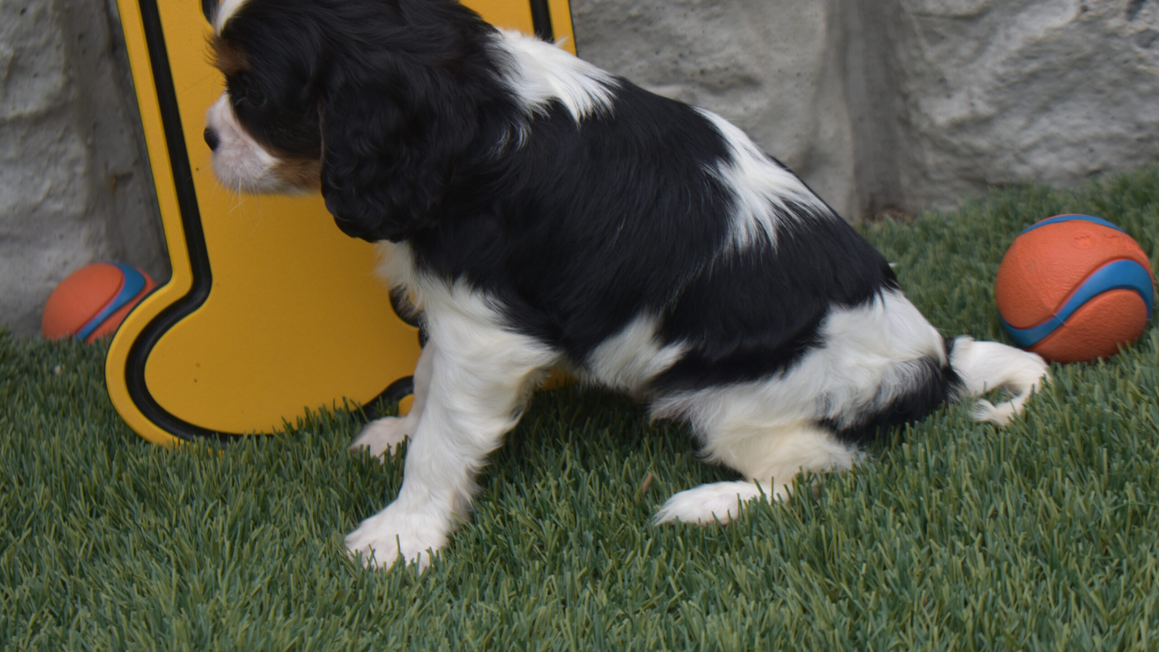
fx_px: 2659
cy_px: 300
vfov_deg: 14.0
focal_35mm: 87
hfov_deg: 24.6
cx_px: 579
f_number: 5.6
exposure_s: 1/400
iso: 200
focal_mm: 55
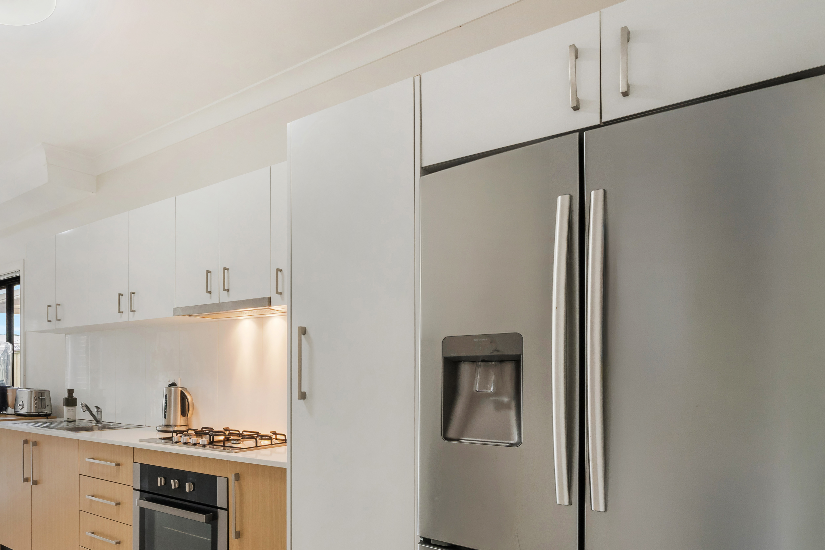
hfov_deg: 68.6
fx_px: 550
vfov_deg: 52.1
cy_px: 368
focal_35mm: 24
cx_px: 199
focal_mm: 14
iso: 800
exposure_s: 1/15
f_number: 11
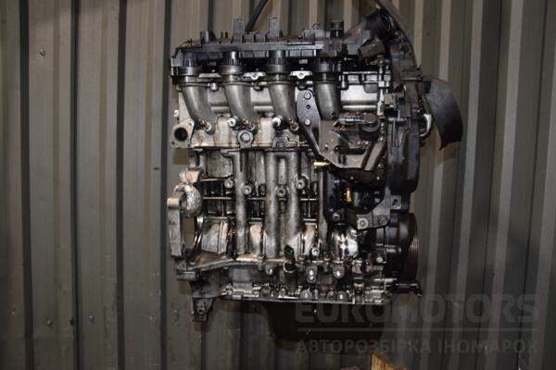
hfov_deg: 67.4
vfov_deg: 47.9
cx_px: 278
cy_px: 185
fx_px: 417
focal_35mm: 27
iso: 800
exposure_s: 1/60
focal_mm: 18
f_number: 5
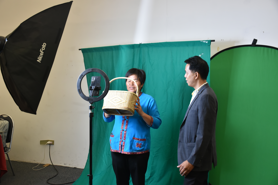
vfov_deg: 33.0
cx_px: 139
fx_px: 313
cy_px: 92
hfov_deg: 47.9
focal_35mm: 40
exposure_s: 1/60
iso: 800
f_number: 4
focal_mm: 27
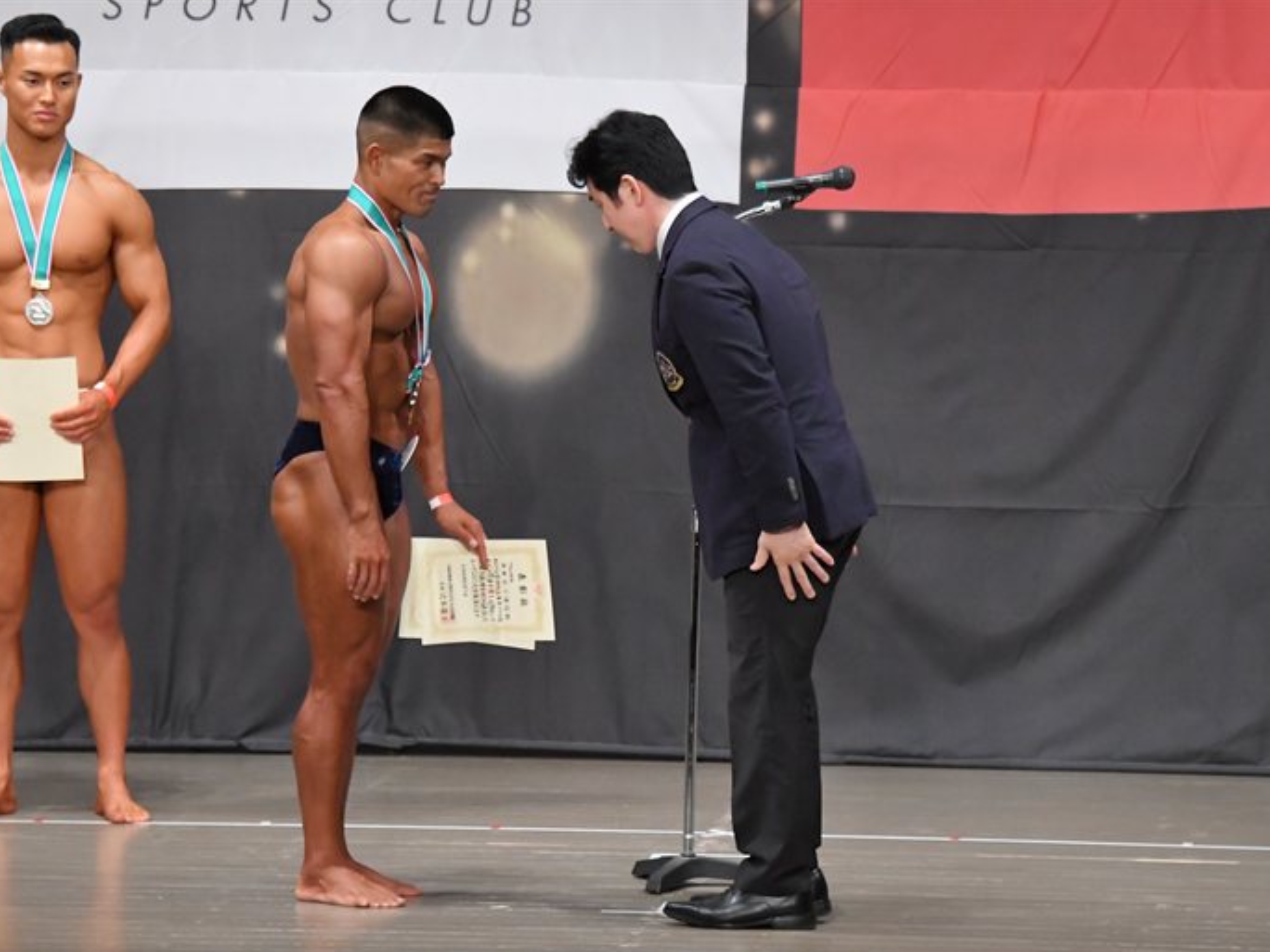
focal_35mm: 220
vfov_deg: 6.8
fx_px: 8071
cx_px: 578
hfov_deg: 9.0
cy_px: 477
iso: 6400
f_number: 5.6
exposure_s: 1/400
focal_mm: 135
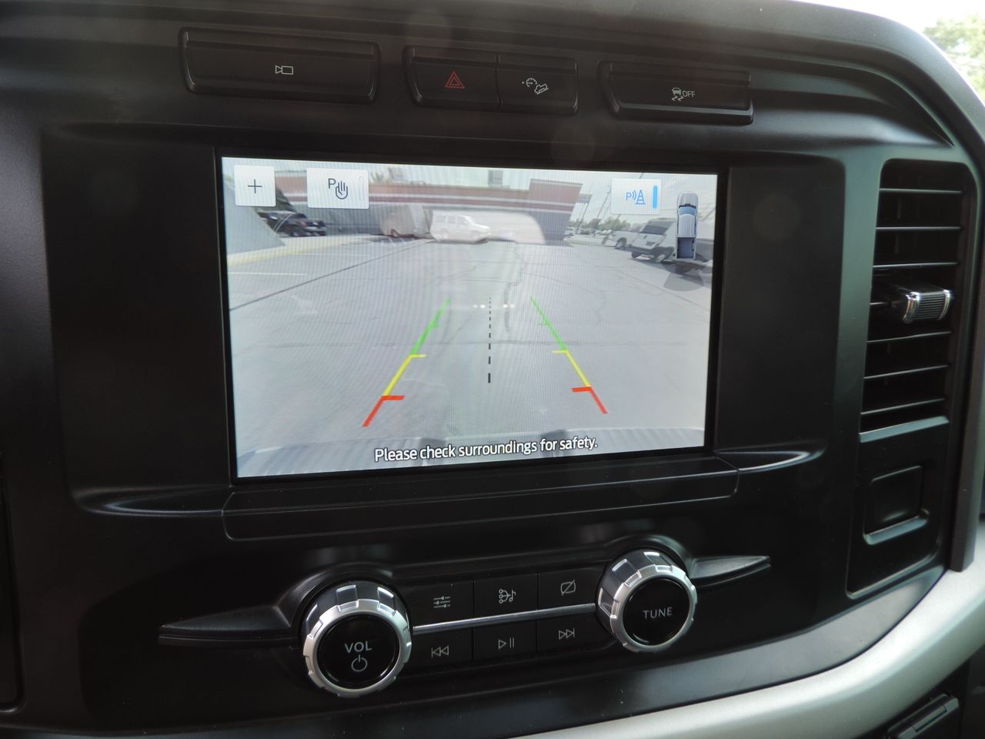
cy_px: 370
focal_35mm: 24
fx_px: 683
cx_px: 492
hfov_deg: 71.6
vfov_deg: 56.8
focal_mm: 4.3
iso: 80
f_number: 3
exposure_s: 1/50
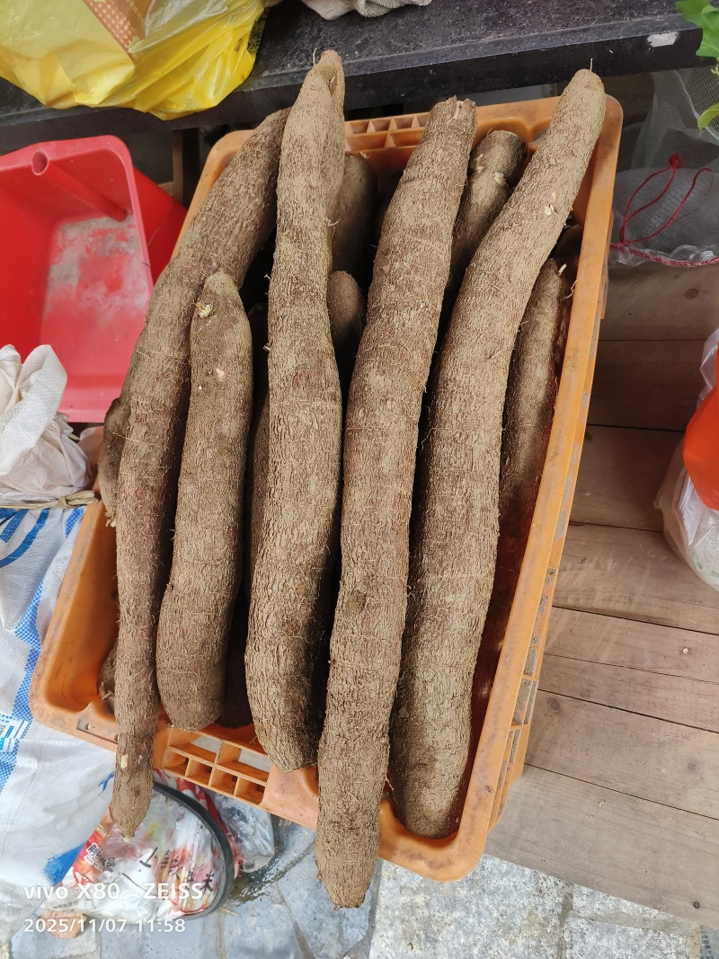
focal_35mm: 23
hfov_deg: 58.9
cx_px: 360
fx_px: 637
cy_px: 480
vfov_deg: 73.9
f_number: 1.75
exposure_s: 1/422
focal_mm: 5.5
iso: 1561
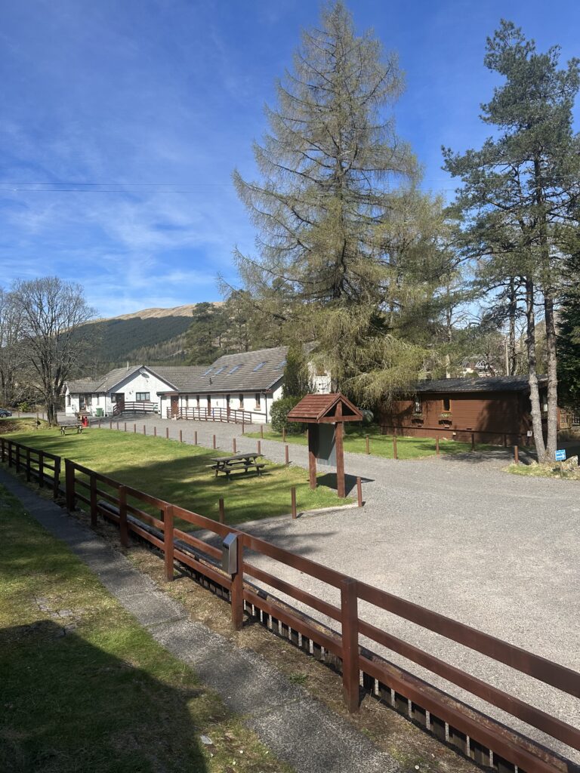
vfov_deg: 71.6
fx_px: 536
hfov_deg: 56.8
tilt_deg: +0.9
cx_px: 290
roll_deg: +1.5
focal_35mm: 24
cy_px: 386
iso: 80
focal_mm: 6.86
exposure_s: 1/3247
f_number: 1.78
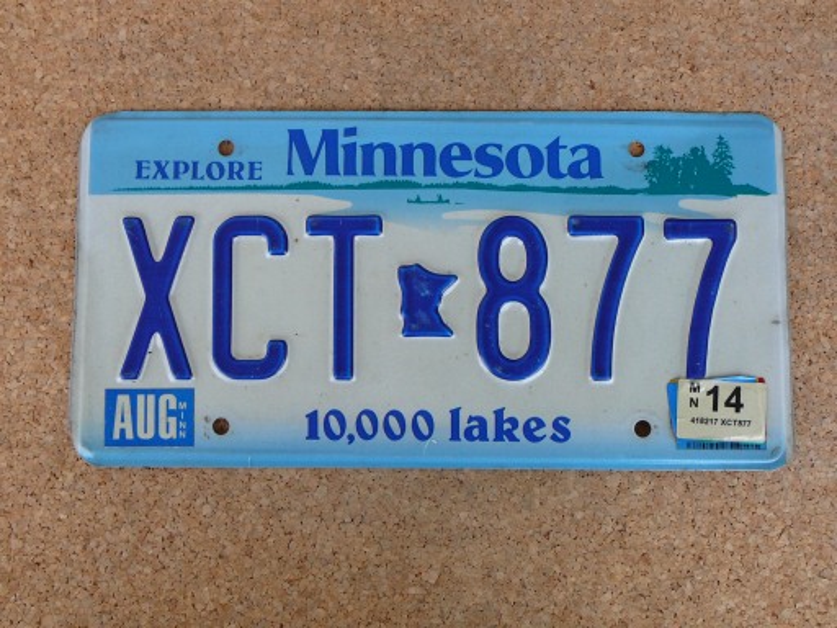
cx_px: 418
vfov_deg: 32.2
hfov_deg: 42.1
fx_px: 1088
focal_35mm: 45
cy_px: 314
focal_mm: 6.7
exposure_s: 1/60
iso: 100
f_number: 3.2
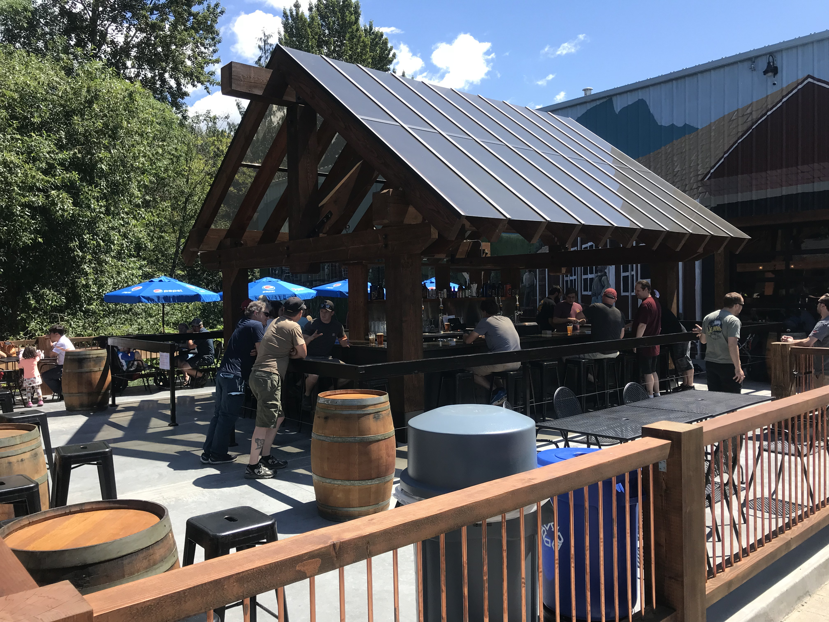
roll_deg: +0.1
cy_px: 311
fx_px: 671
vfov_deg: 49.7
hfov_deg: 63.4
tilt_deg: -0.6
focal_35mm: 28
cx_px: 414
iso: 20
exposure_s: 1/1182
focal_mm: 3.99
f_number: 1.8
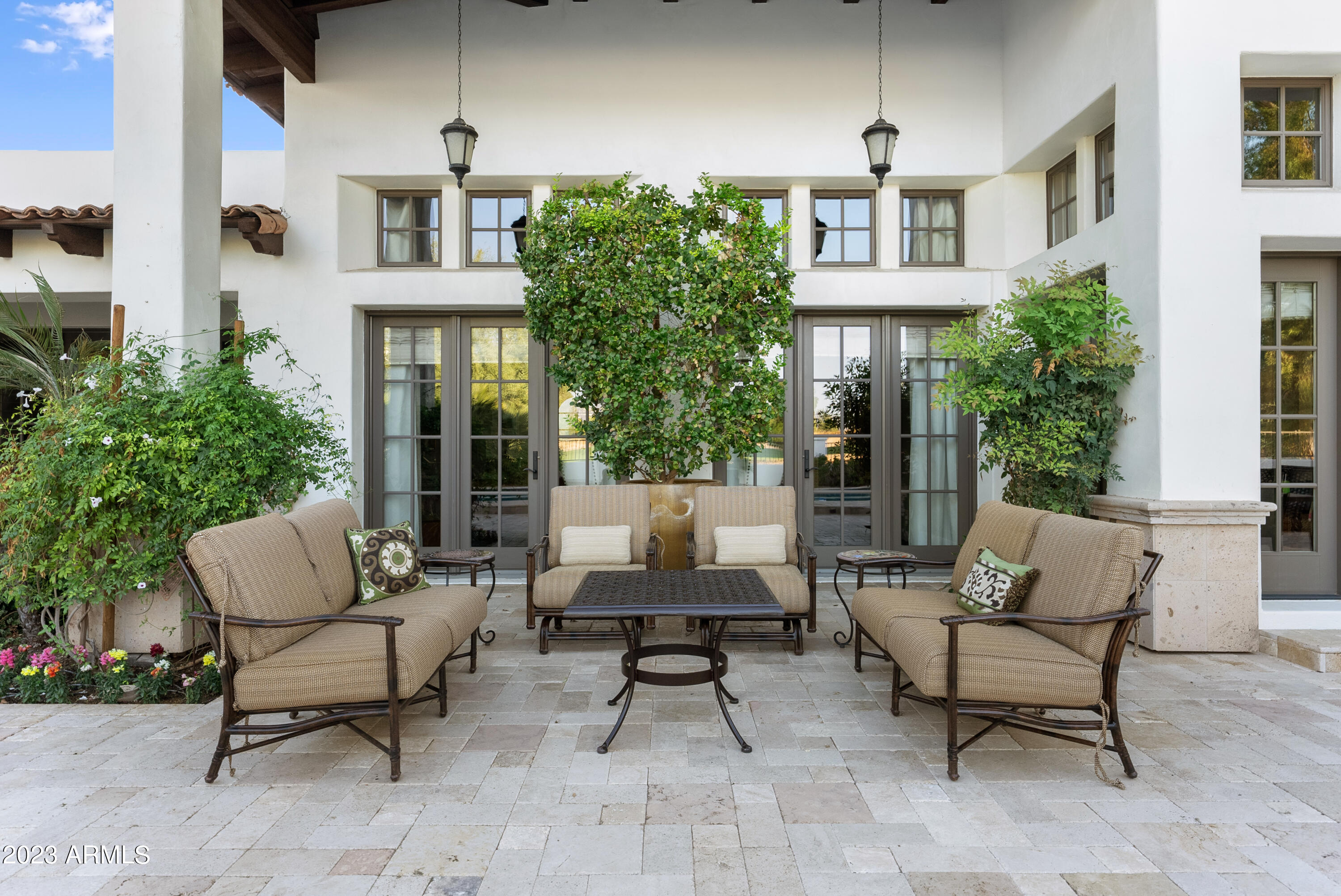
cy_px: 448
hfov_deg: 81.2
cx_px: 670
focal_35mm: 21
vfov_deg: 59.5
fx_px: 783
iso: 800
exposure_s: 1/30
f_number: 7.1
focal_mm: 21
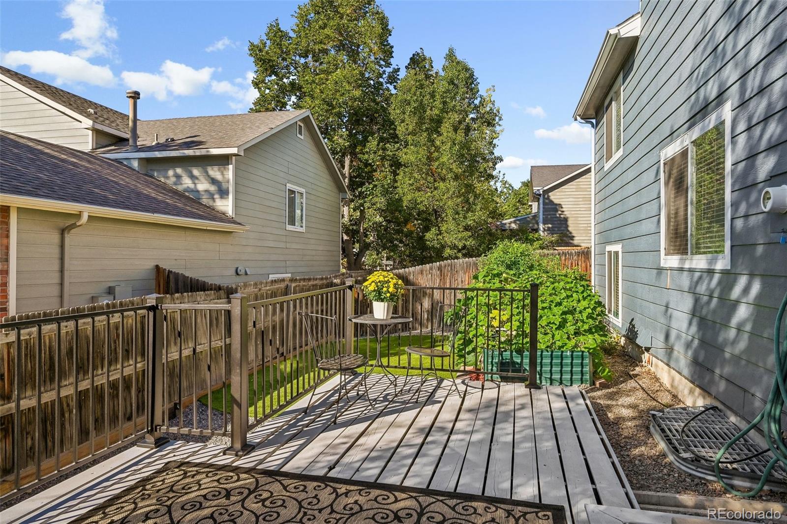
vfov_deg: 58.3
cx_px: 394
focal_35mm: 22
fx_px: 470
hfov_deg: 79.9
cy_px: 262
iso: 400
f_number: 10
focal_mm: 21.5
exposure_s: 1/500
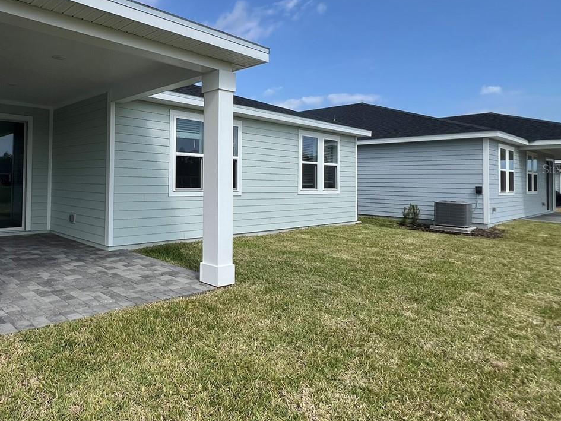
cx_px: 123
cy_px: 169
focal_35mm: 22
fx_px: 357
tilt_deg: +1.4
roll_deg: -0.8
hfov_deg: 69.9
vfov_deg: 60.6
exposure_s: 1/1754
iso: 32
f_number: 1.8
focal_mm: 1.57
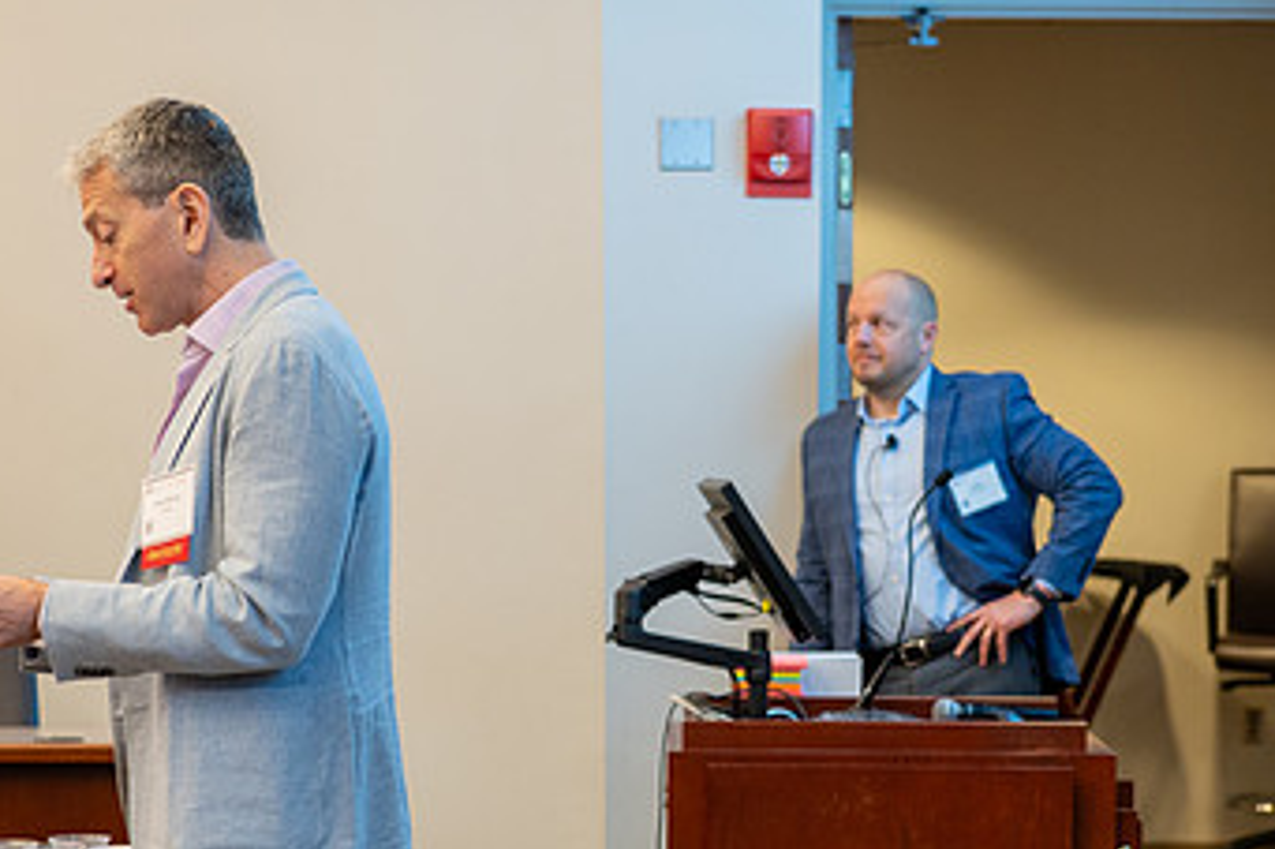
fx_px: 4319
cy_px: 677
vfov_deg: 11.2
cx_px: 744
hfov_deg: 16.8
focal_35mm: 122
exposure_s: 1/50
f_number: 4
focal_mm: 70
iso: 1250
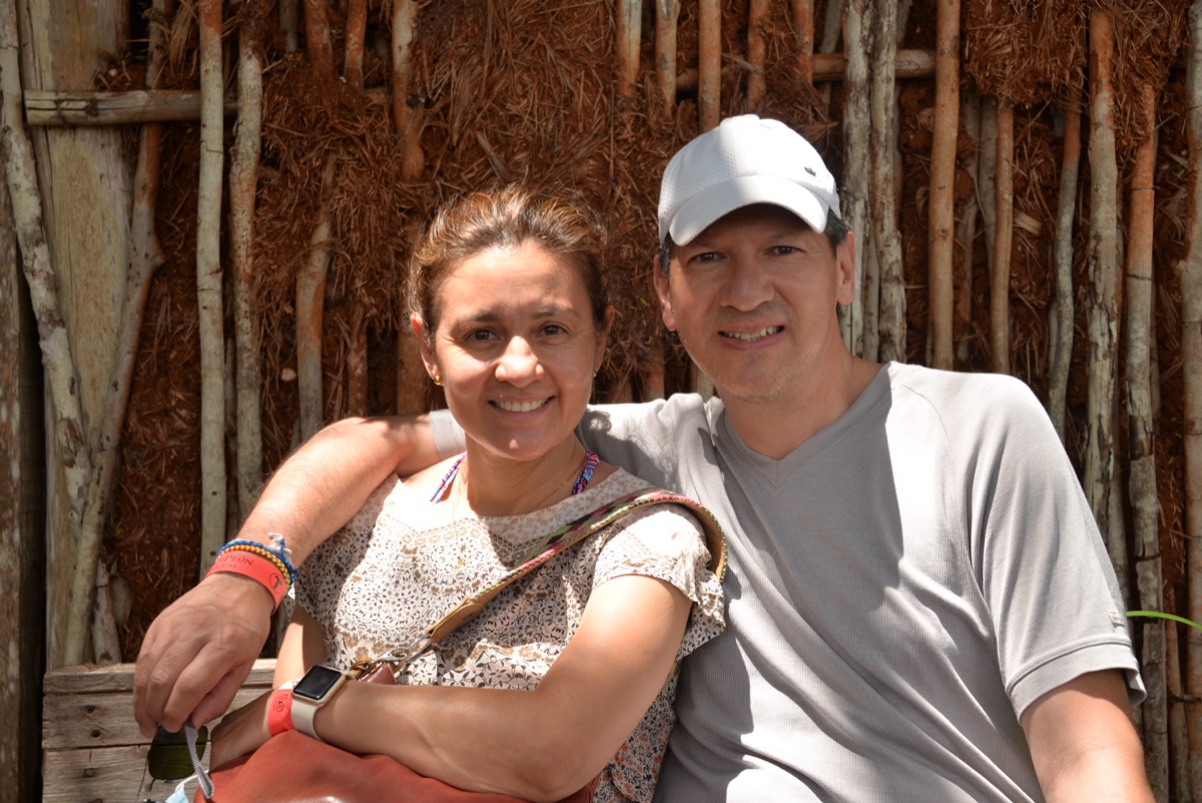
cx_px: 601
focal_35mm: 72
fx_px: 2405
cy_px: 402
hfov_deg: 28.1
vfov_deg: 18.9
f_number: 5.6
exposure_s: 1/250
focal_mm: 72
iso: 160
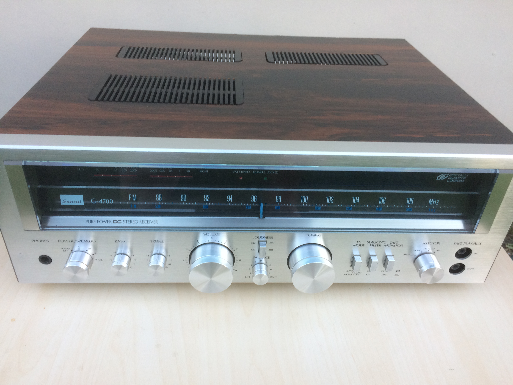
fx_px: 430
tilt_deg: -37.2
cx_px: 256
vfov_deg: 48.2
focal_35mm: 29
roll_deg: -3.9
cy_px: 192
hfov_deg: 61.7
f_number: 2.2
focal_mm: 4.15
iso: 64
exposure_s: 1/100
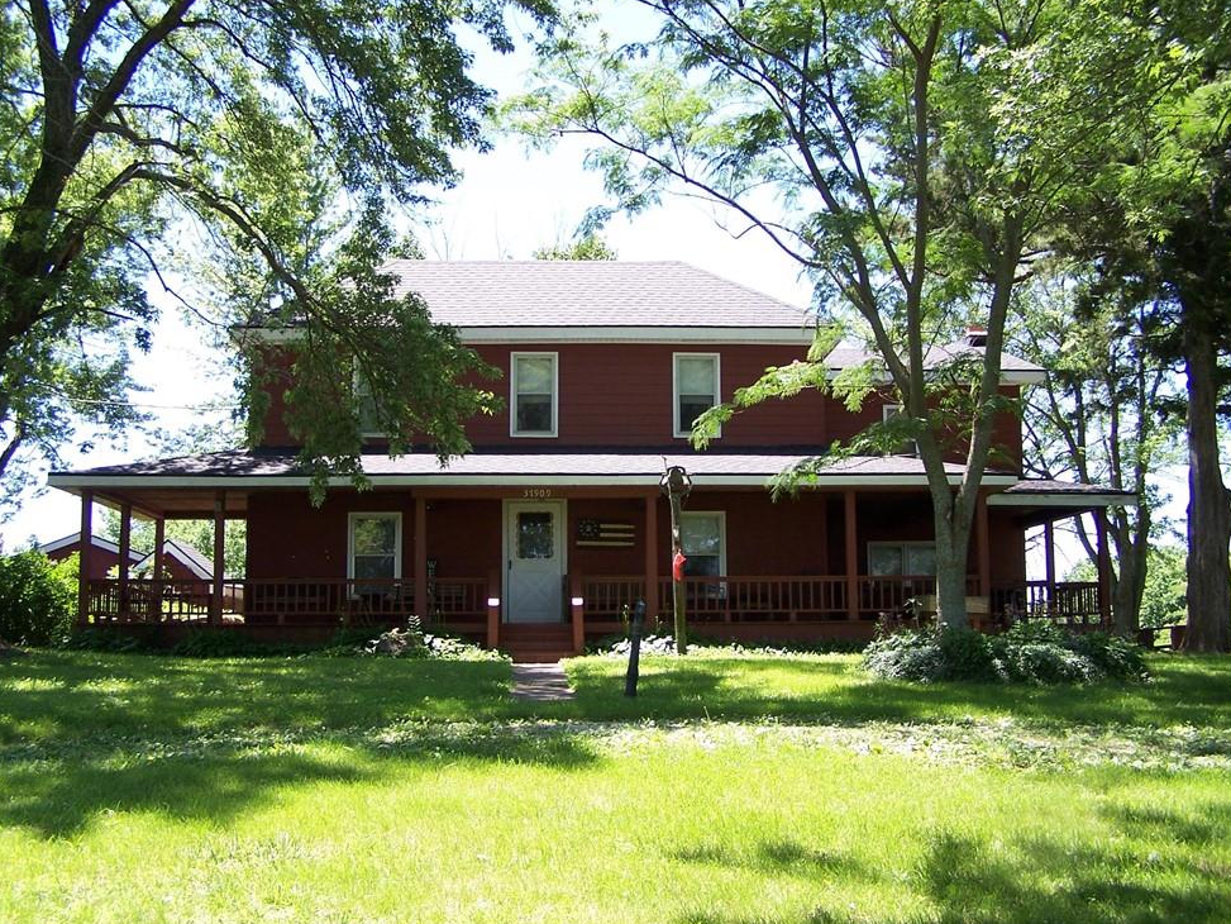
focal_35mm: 40
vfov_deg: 36.0
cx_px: 598
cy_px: 473
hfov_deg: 46.8
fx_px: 1423
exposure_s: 1/250
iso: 80
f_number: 2.8
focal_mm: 6.3
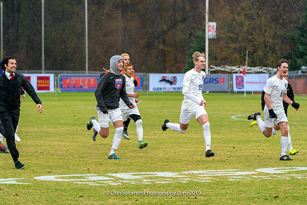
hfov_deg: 9.8
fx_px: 1794
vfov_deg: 6.5
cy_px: 103
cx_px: 158
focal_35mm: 210
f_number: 5.6
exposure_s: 1/1000
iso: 3200
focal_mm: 200
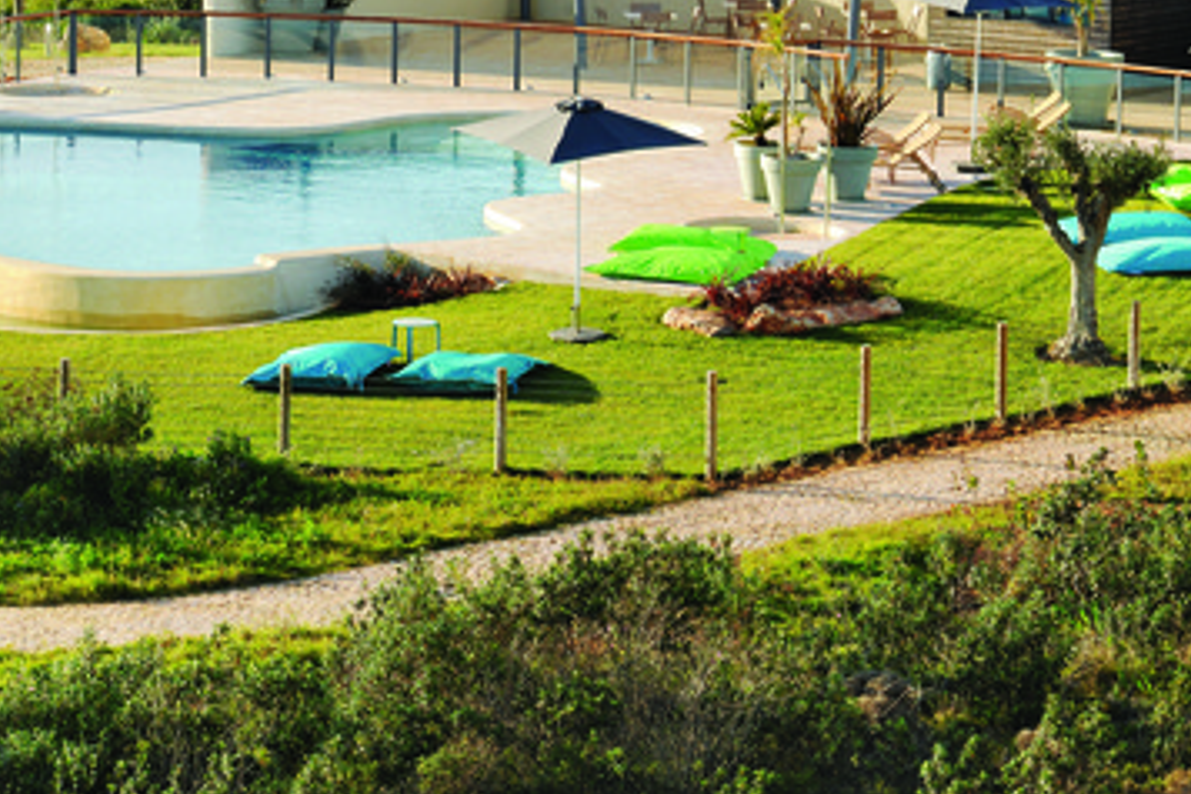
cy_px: -58
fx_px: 5194
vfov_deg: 8.7
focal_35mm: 157
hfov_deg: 13.0
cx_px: 307
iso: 100
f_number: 8
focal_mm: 70
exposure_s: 1/125
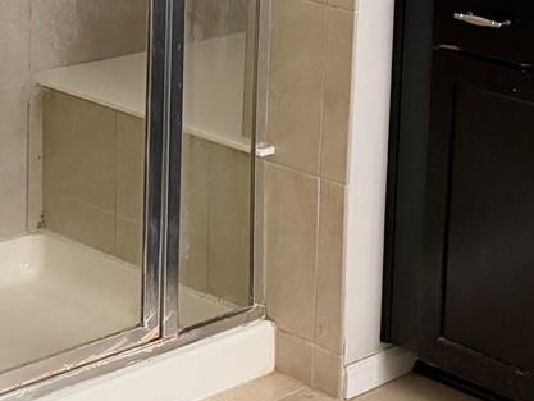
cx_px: 902
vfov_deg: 15.1
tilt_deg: -5.1
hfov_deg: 17.9
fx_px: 1420
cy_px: -165
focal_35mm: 92
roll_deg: -3.7
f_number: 1.78
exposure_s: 1/60
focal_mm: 6.76
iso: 500
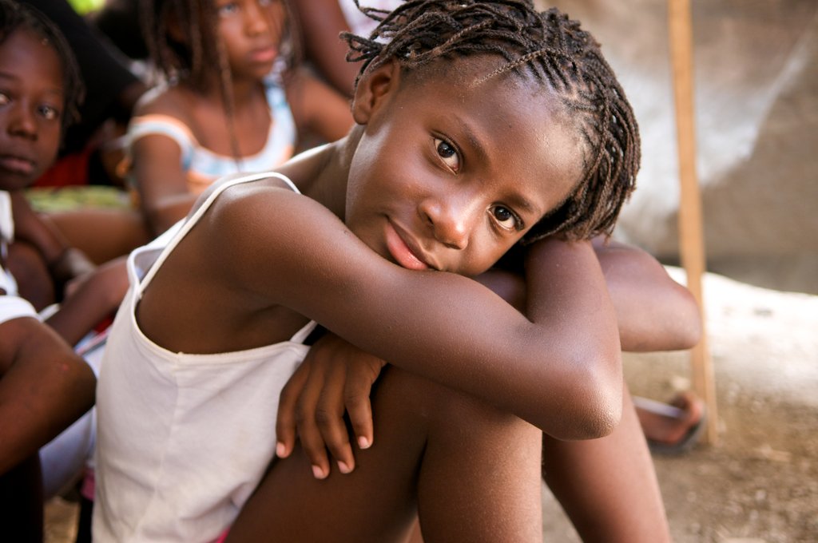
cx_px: 409
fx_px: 1294
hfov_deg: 35.1
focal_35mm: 57
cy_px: 272
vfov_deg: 23.7
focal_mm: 38
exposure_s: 1/100
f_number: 2.8
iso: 200
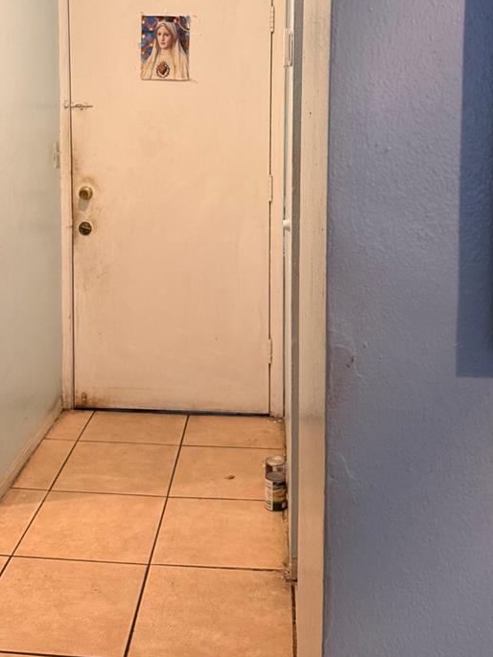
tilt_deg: -4.6
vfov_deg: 43.5
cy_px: 172
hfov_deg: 34.2
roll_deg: +0.0
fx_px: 798
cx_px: 184
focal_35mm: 42
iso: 250
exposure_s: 1/60
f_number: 1.78
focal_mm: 6.76
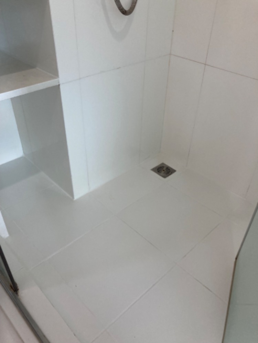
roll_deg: -2.9
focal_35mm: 28
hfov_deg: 49.7
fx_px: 278
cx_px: 129
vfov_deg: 63.4
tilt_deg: -36.7
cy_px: 172
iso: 125
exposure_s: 1/50
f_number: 1.8
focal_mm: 3.99
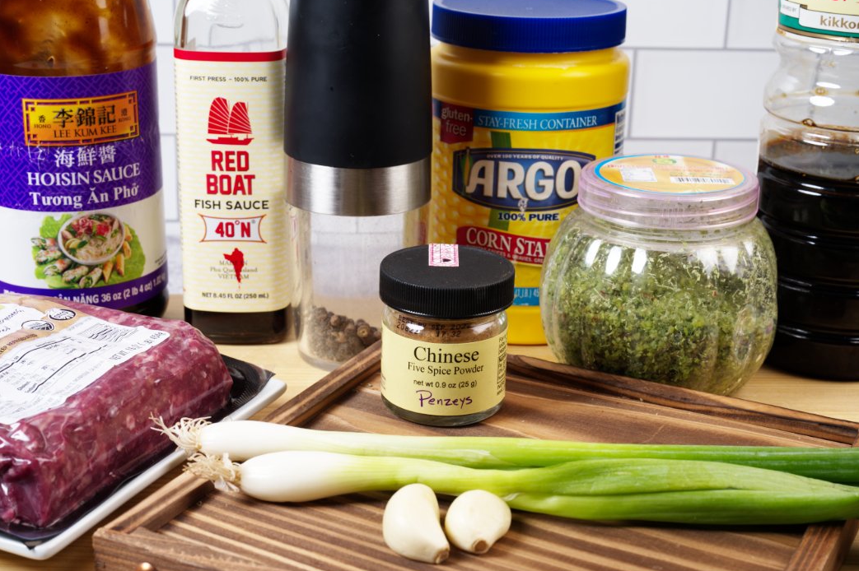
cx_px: 387
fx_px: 1455
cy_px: 316
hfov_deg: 32.9
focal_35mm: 61
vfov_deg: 22.2
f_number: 11
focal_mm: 53
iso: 100
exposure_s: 1/10
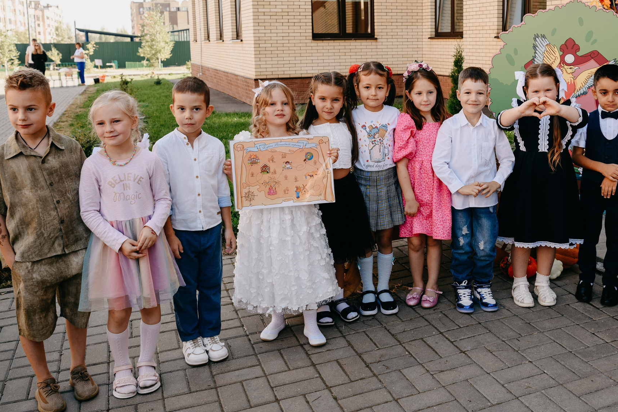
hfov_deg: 52.5
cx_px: 392
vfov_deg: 36.6
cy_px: 151
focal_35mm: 36
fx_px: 618
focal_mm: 24
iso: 160
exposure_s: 1/320
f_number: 4
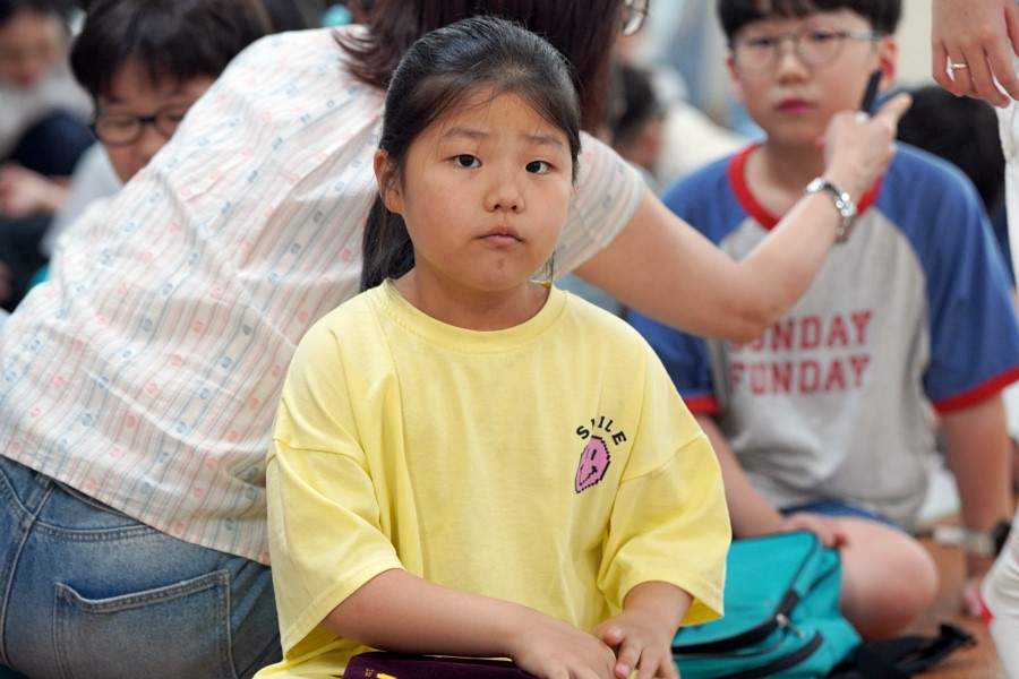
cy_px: 340
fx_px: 3538
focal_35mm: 125
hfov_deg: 16.4
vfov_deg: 11.0
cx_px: 510
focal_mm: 125
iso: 1600
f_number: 4
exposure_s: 1/160
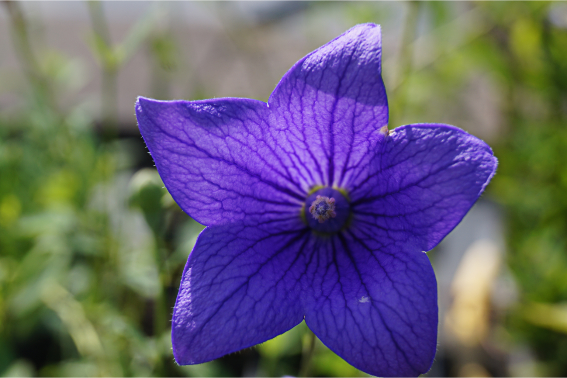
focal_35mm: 82
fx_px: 1299
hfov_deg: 24.6
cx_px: 284
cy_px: 189
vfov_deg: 16.6
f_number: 9
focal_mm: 55
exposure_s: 1/160
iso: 100
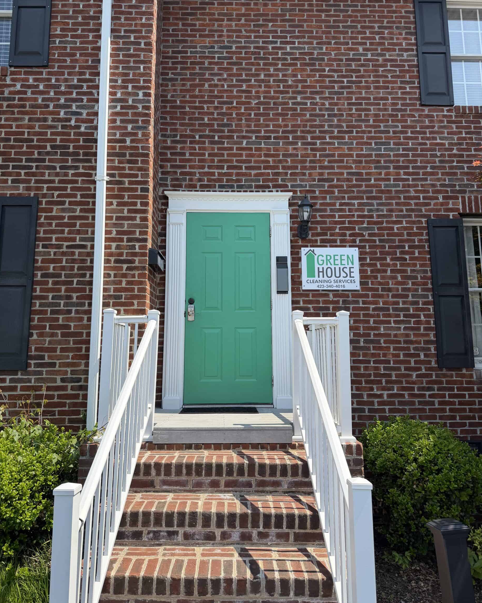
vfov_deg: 65.9
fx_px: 464
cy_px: 275
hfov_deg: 54.9
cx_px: 244
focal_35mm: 26
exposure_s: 1/3279
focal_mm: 6.76
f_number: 1.78
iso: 100
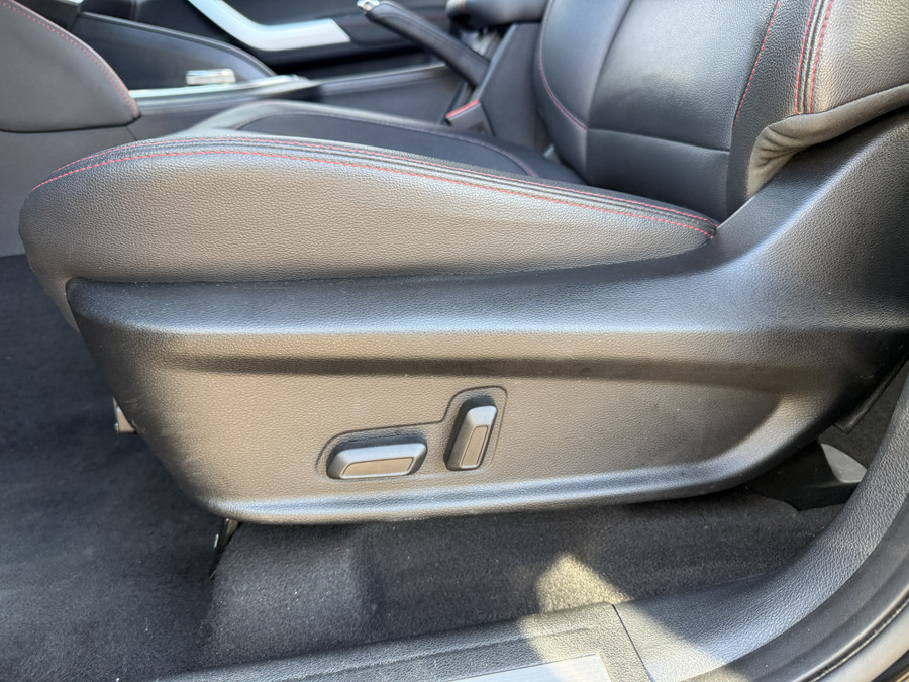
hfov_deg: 71.6
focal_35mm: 24
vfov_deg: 56.8
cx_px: 454
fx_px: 630
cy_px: 341
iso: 200
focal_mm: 6.76
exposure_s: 1/121
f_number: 1.78
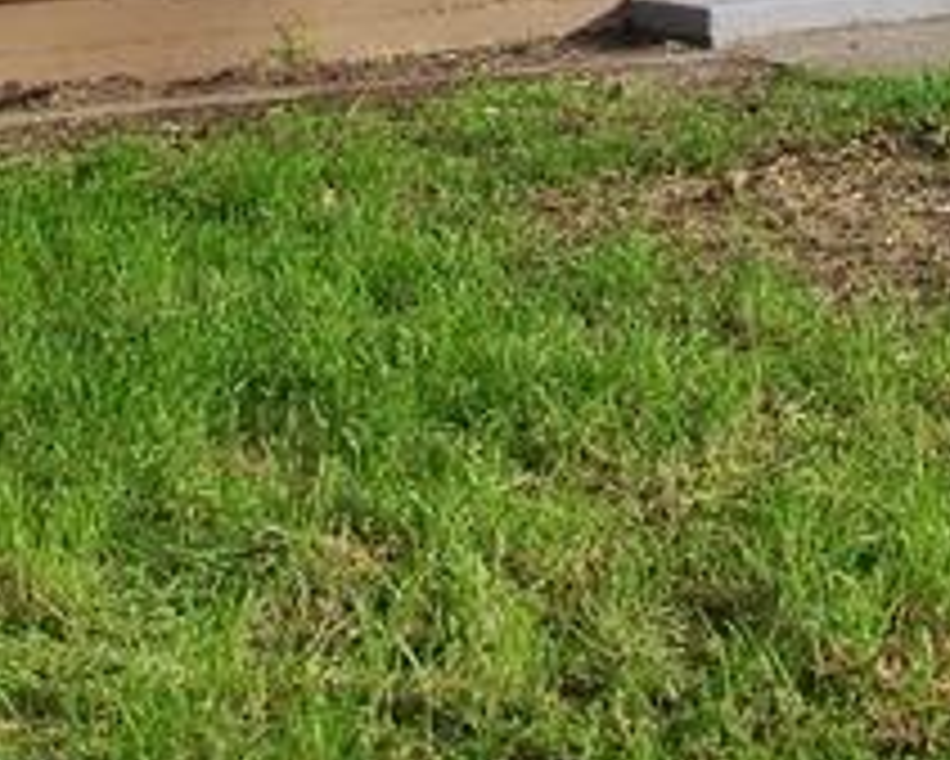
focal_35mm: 137
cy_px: -501
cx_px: 702
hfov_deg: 14.0
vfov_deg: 10.7
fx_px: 3854
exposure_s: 1/160
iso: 100
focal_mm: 20
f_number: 6.3
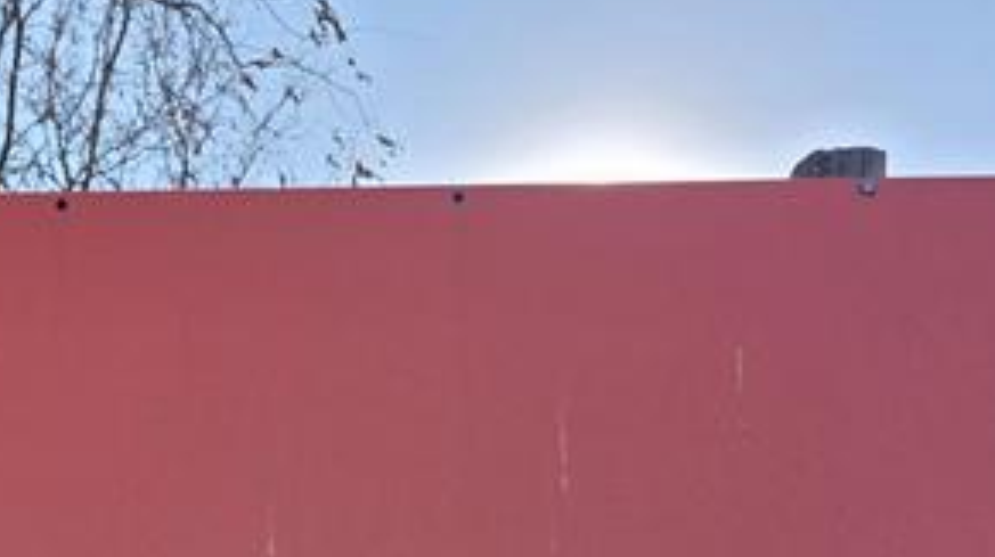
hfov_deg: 28.3
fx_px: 1819
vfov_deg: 15.2
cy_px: 984
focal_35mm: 69
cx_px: -51
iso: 80
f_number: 1.7
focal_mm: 6.3
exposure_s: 1/4237
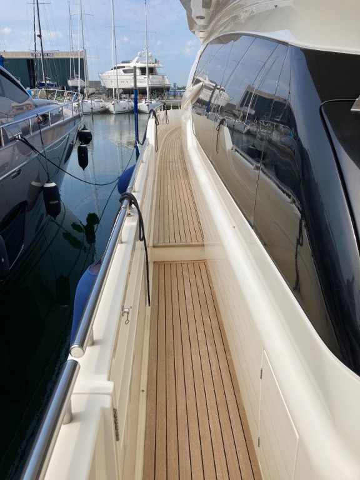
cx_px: 180
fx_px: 388
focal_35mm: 28
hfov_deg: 49.7
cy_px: 240
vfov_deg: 63.4
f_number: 1.8
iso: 25
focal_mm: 3.99
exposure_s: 1/2825
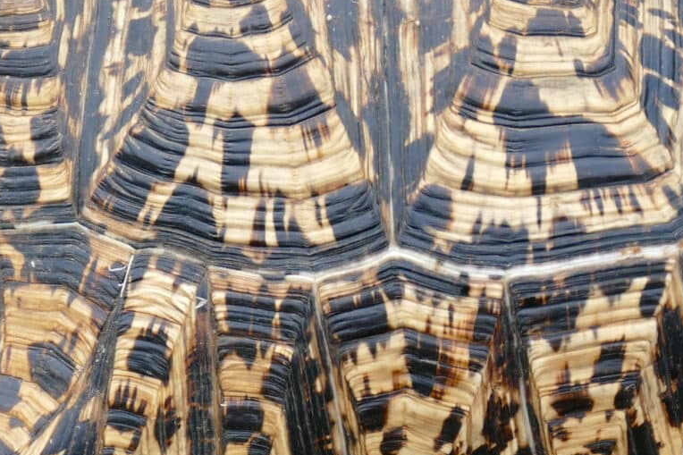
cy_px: 330
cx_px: 601
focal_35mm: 918
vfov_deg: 1.5
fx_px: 17412
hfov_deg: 2.2
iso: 125
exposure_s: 1/320
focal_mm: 100.06
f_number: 4
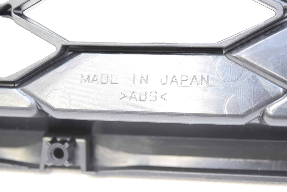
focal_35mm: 82
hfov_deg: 24.6
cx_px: 144
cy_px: 96
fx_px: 658
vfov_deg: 16.6
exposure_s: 1/60
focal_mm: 55
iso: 1250
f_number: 5.6
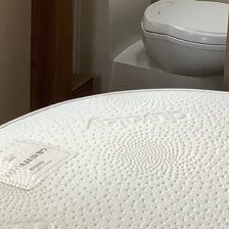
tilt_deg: -16.7
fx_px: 936
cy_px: -15
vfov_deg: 13.7
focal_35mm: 125
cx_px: -2
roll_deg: -0.1
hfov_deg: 13.7
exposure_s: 1/50
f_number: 2.4
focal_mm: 3.3
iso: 80
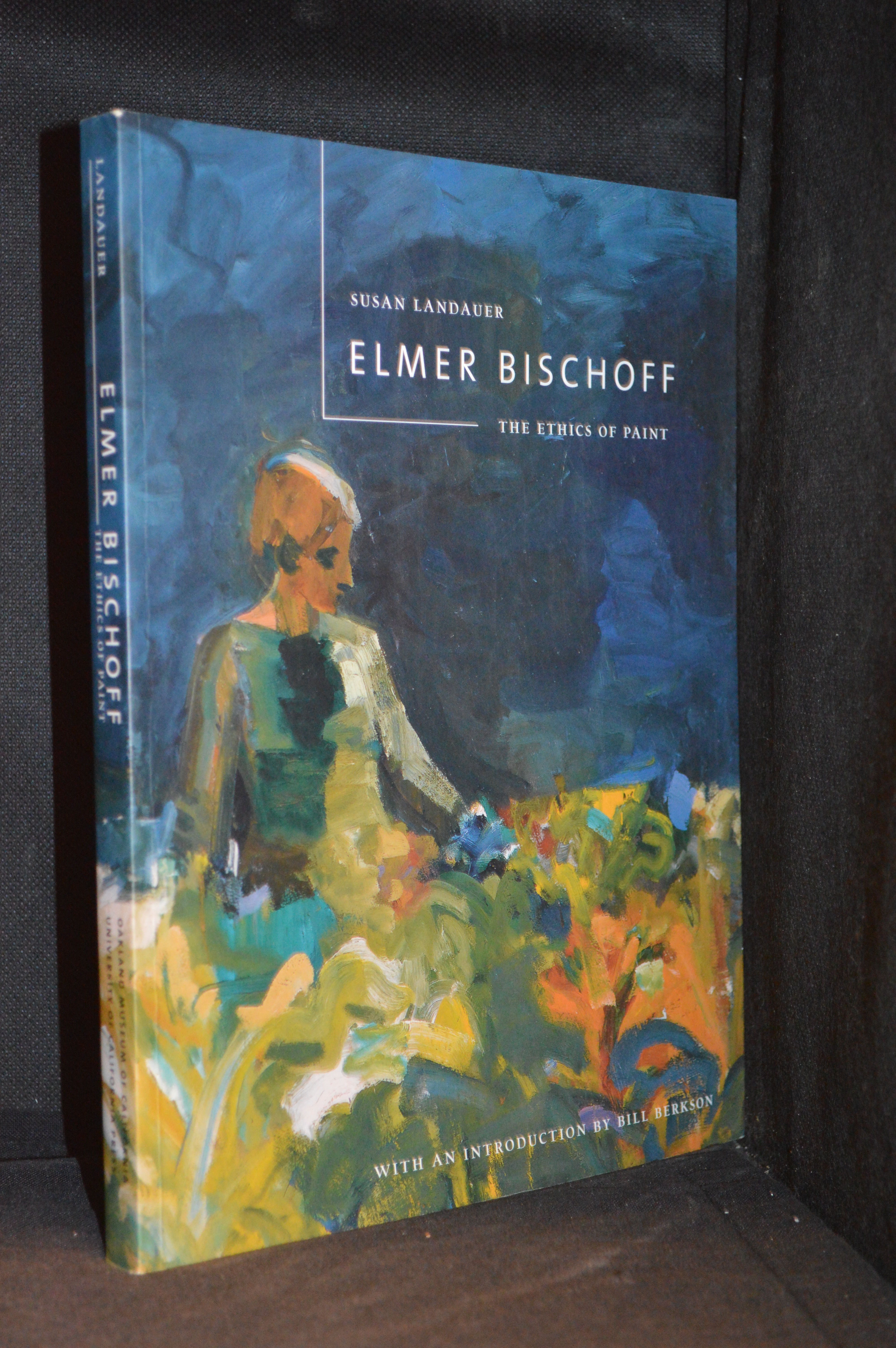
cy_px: 674
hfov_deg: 21.5
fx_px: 2356
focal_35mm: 63
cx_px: 448
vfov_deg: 31.9
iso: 2500
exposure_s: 1/30
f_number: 5.3
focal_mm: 42
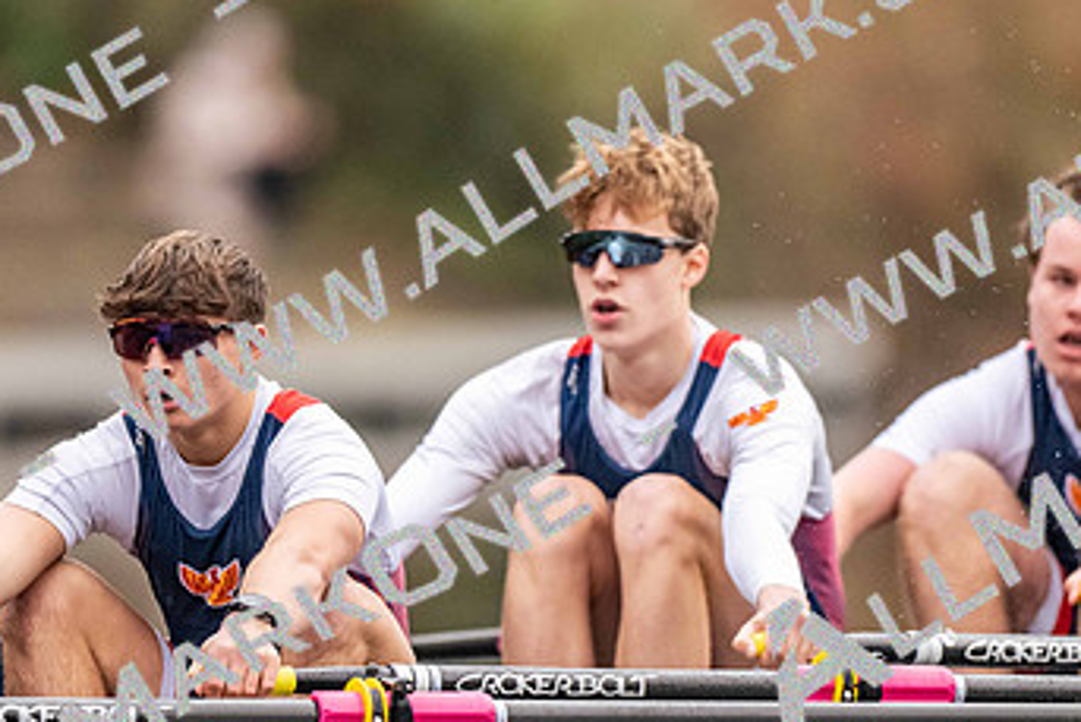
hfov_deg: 2.0
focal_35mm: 1014
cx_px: 498
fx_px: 30459
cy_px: 449
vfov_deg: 1.4
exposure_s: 1/2500
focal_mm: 600
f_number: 4
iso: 4000
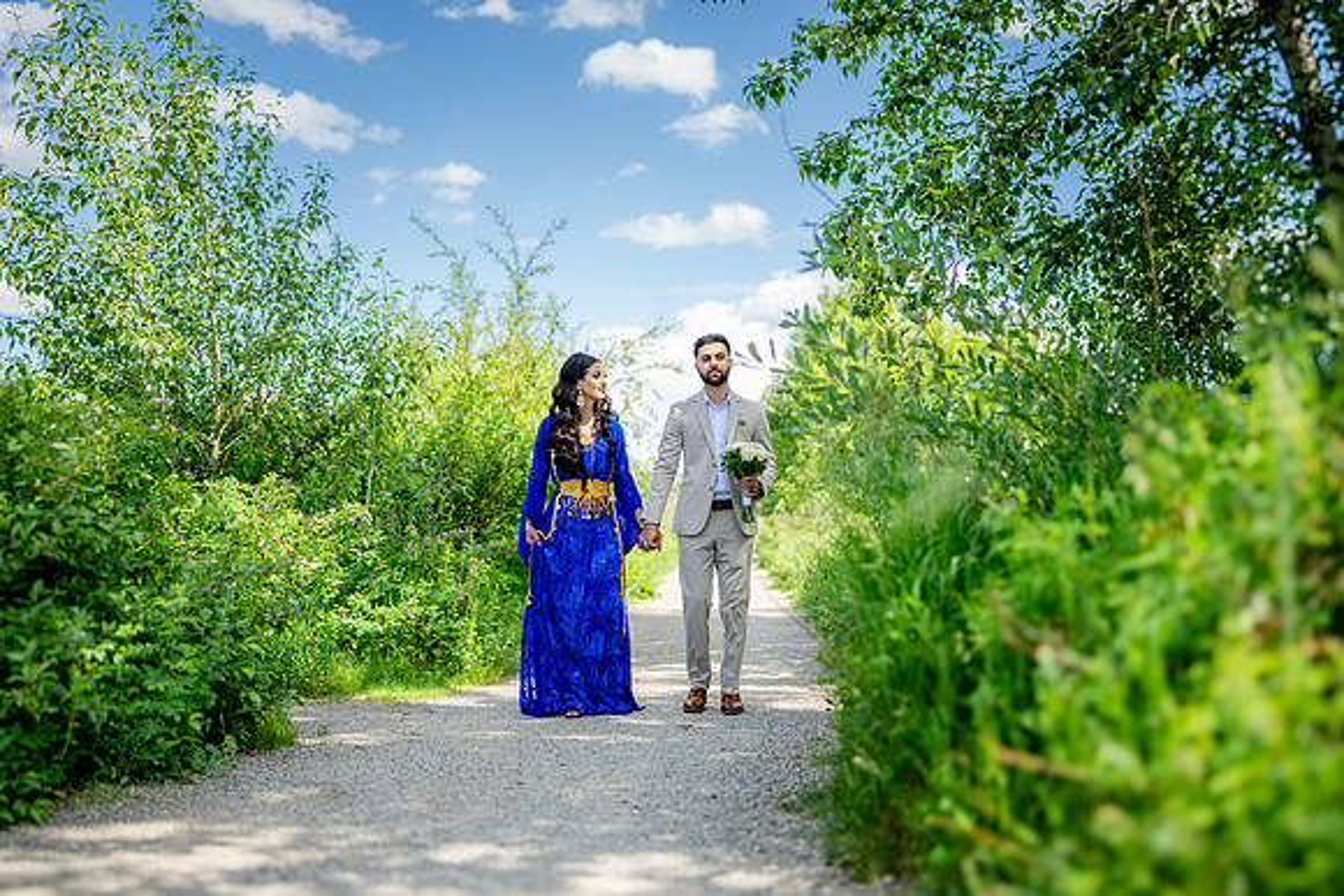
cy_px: 448
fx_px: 1307
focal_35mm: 35
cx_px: 672
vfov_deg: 37.9
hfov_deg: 54.4
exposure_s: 1/3200
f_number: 1.2
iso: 125
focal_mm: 35
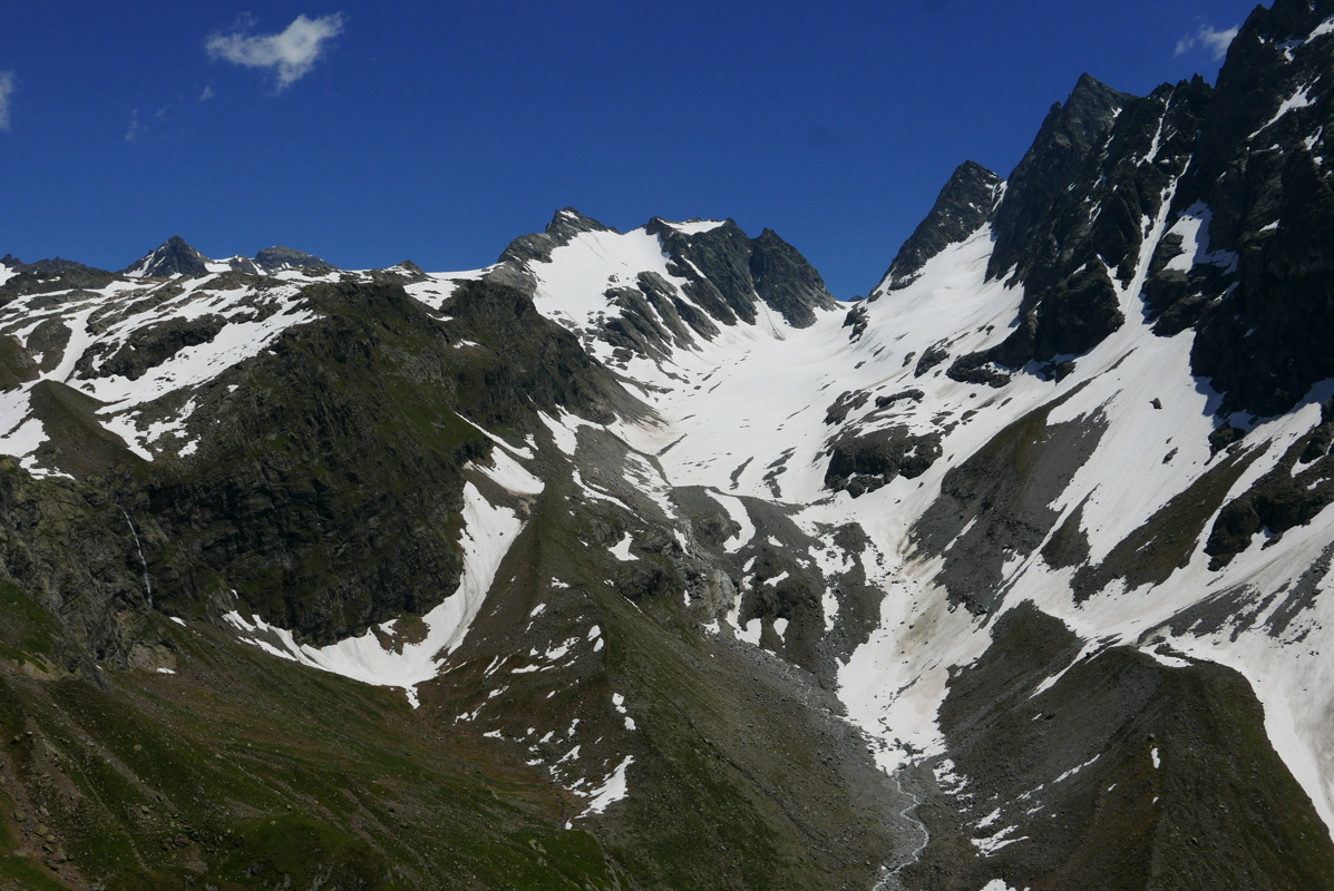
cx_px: 667
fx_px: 1298
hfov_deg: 54.4
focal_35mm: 35
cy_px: 446
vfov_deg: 37.9
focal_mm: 15.9
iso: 200
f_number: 5.6
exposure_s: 1/2500
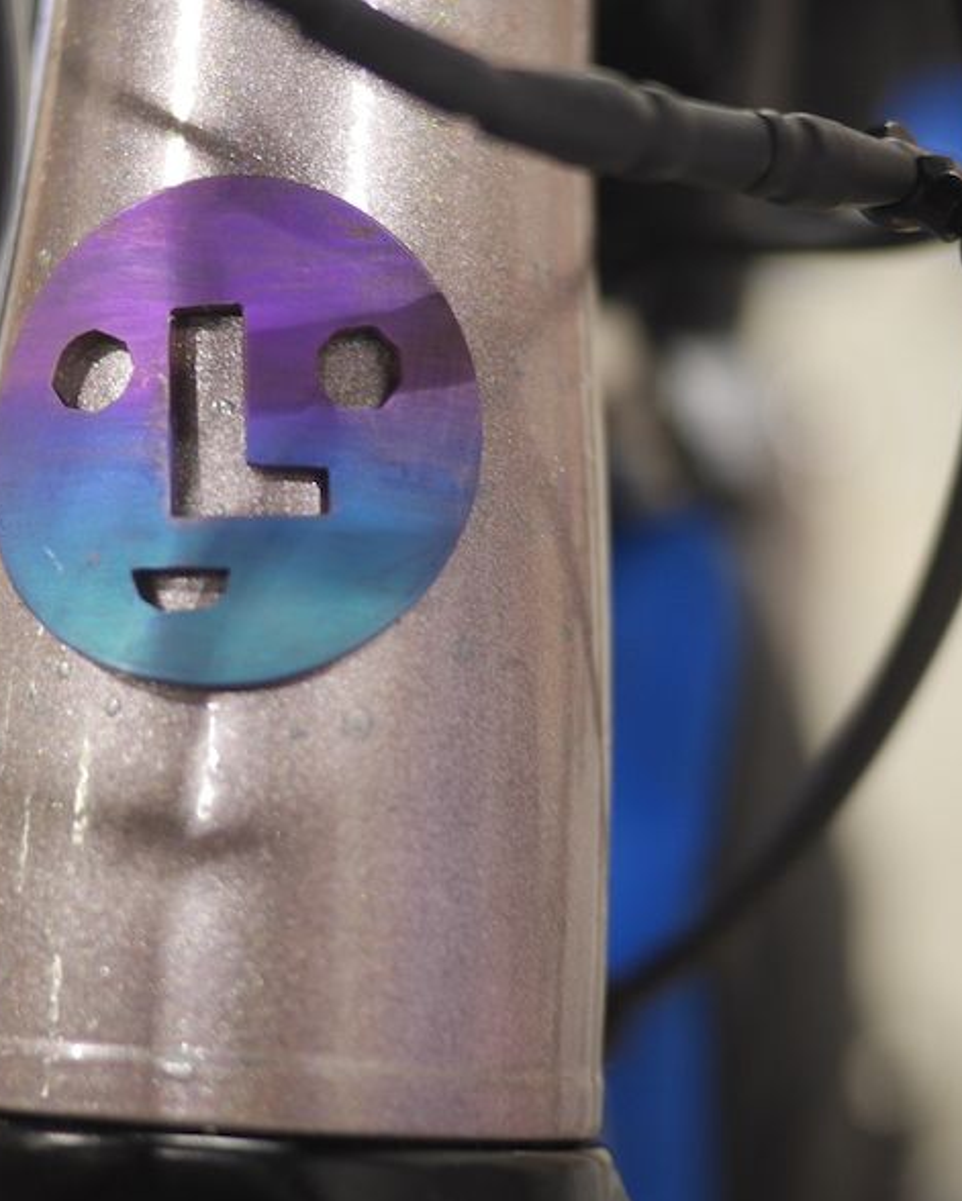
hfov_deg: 21.0
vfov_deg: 26.0
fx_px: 2596
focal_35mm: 73
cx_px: 439
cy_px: 481
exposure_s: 1/15
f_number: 1.7
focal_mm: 20
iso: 200
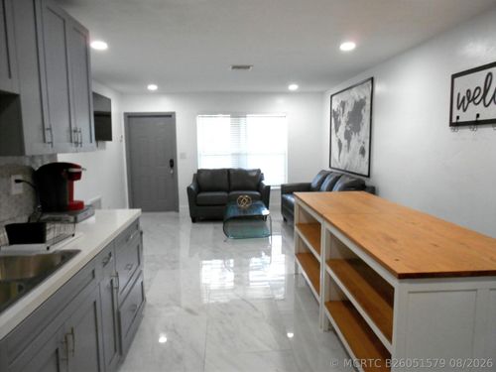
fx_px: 373
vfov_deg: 53.1
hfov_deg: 67.3
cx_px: 248
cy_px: 186
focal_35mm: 26
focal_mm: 4.6
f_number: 3.2
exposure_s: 1/30
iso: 160
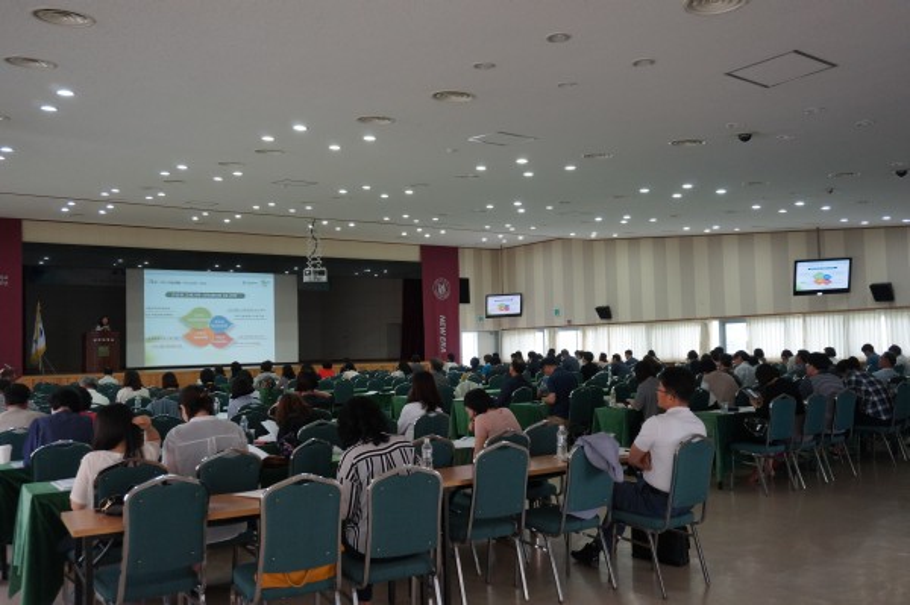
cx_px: 455
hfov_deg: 59.5
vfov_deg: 41.6
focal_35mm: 32
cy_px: 302
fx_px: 796
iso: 640
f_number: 4
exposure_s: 1/160
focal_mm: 21
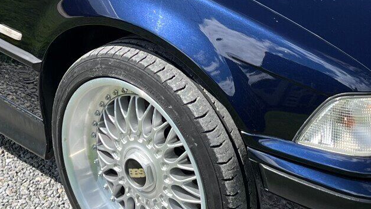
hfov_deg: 24.2
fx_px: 866
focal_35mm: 88
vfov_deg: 13.5
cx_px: 155
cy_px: -7
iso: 50
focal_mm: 5.1
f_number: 1.6
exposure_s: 1/2137
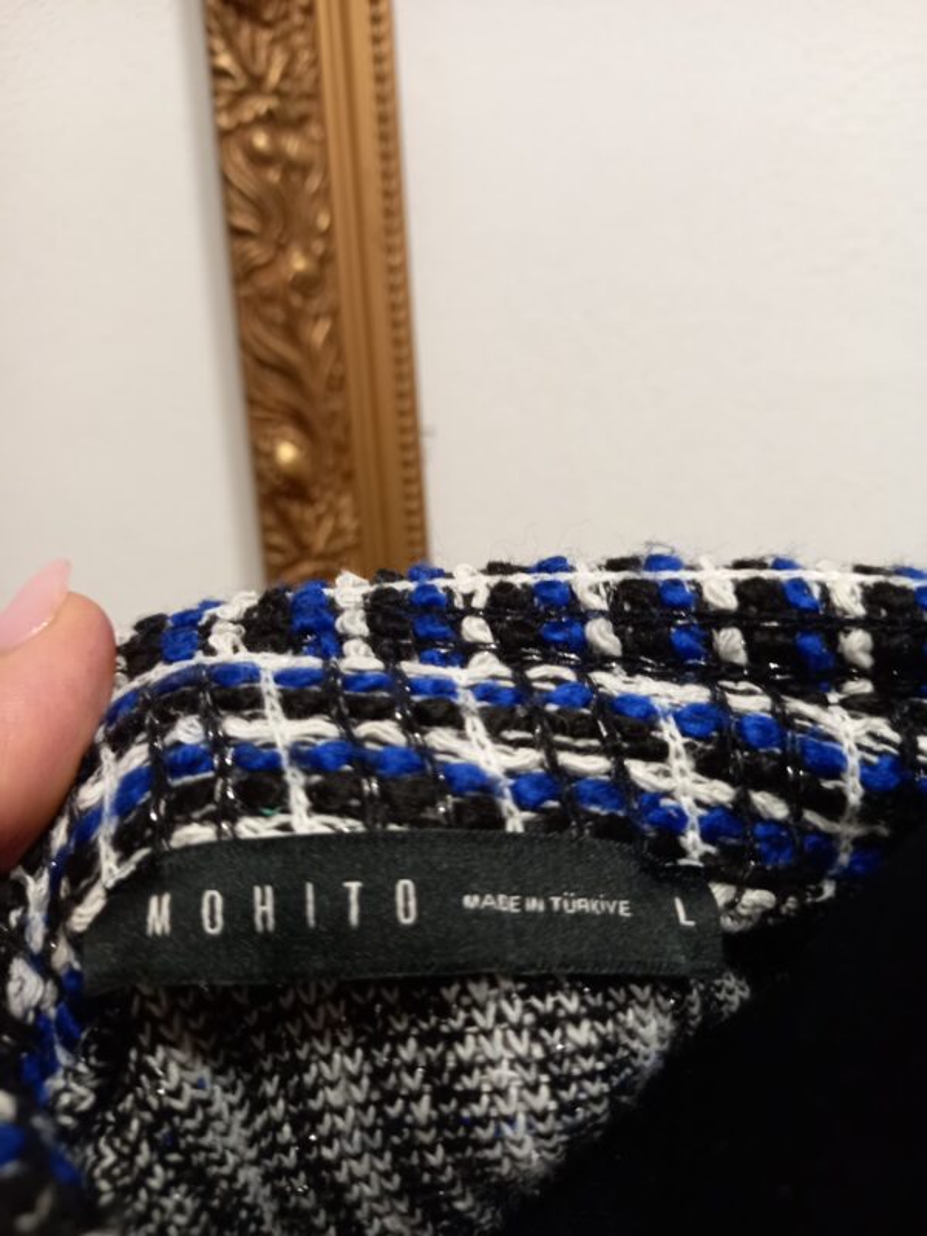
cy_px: 618
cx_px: 464
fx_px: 893
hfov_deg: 54.9
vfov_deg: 69.4
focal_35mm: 25
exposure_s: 1/25
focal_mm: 4.6
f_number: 2
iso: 200
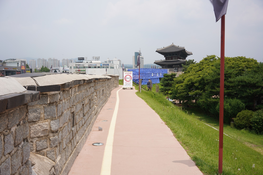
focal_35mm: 35
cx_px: 132
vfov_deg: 37.9
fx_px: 256
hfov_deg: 54.4
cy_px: 88
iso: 100
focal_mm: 35
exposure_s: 1/60
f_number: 16
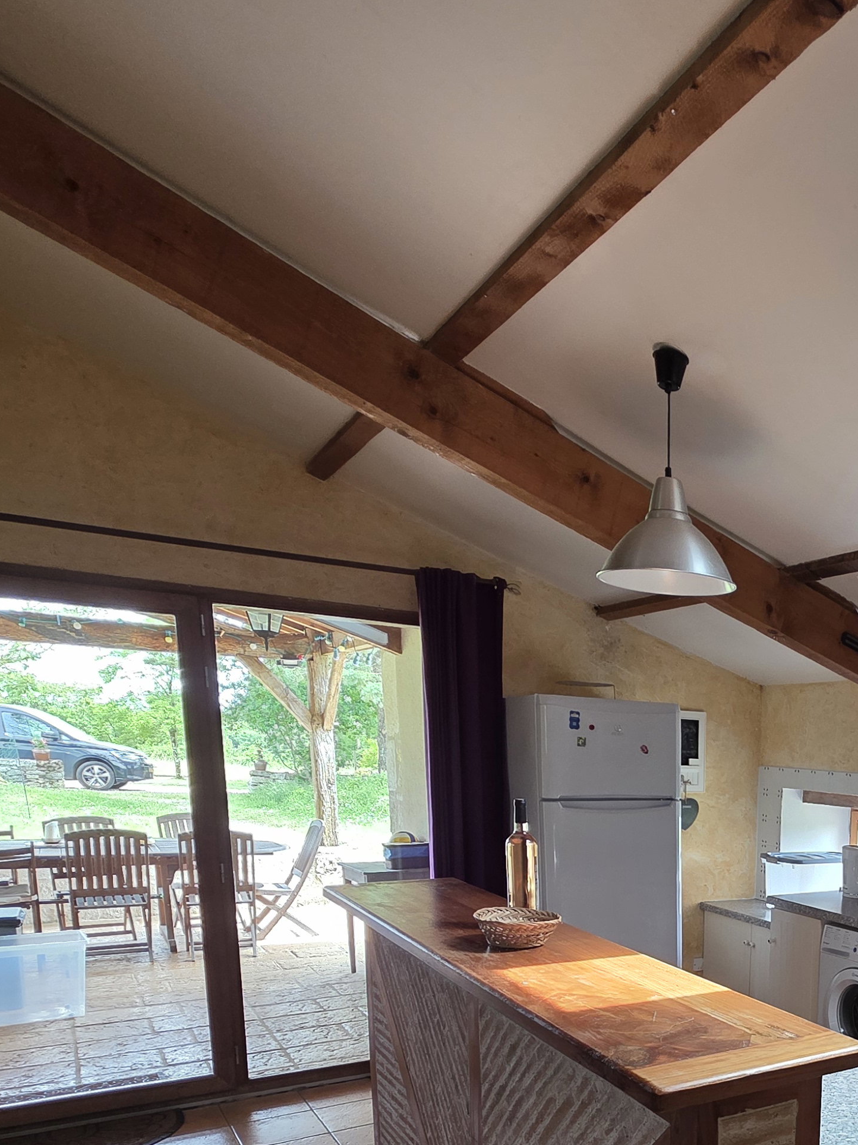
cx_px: 831
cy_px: 931
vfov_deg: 59.7
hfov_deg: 44.7
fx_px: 893
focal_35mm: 27
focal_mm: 2.2
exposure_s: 1/100
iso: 125
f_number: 1.9
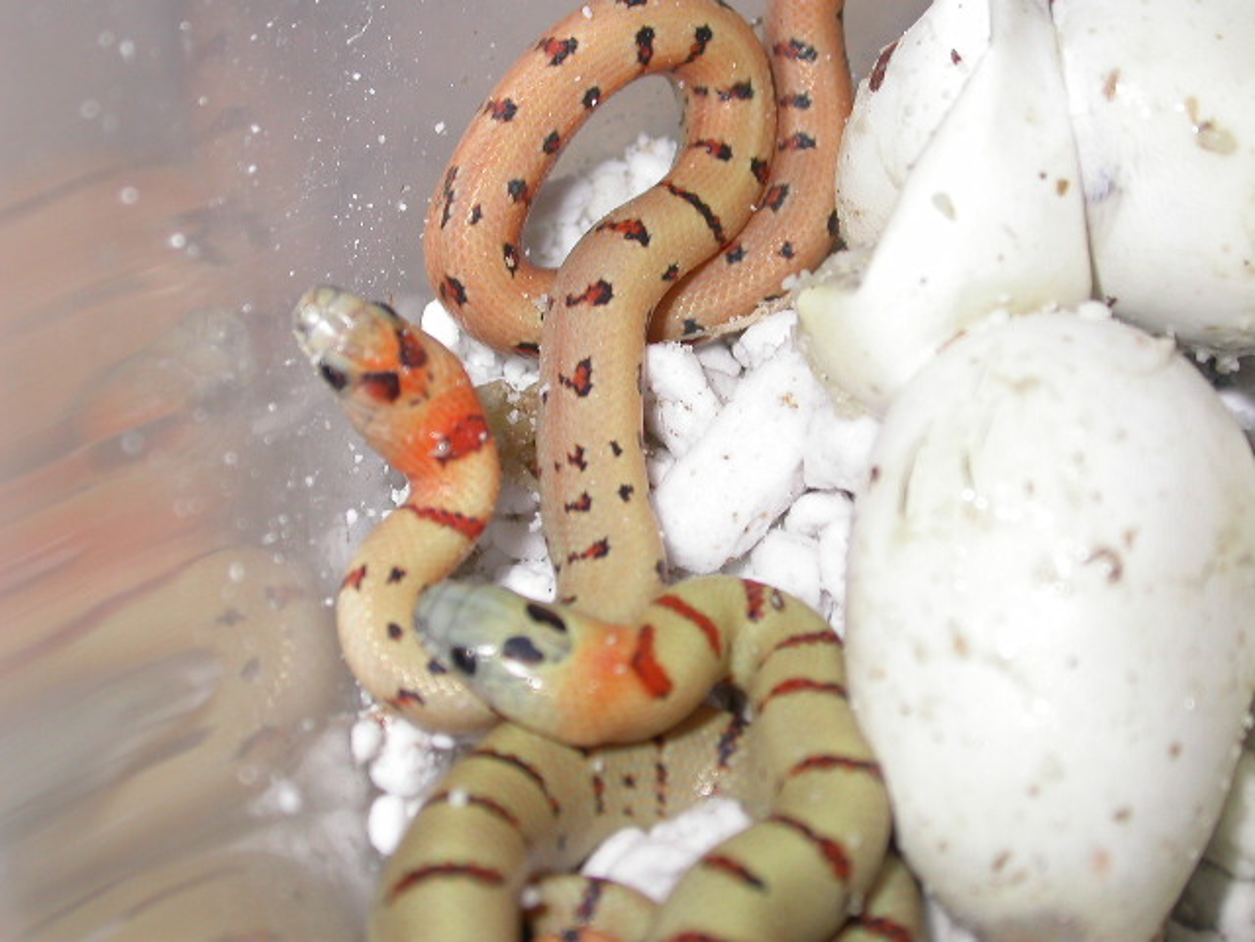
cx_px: 628
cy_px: 471
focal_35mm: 77
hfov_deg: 25.3
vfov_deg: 19.1
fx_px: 2792
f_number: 3.4
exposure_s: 1/500
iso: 100
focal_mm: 16
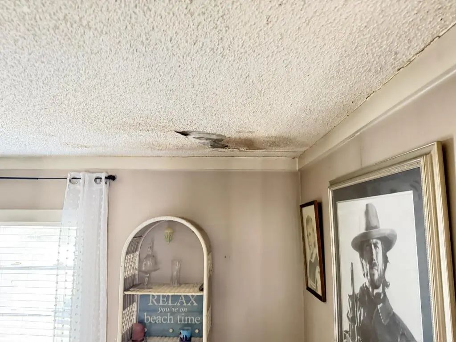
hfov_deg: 71.6
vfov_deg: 56.8
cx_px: 228
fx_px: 316
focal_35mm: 24
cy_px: 171
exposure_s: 1/37
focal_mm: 6.76
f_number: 1.78
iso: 1000
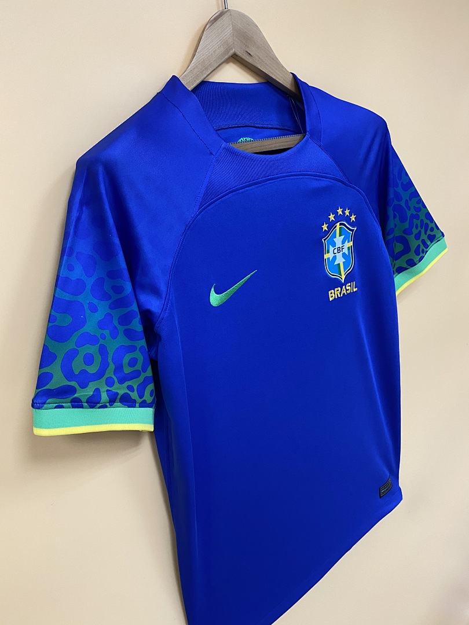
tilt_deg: -14.2
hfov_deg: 53.1
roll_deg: +9.8
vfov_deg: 67.3
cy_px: 312
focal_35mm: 26
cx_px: 234
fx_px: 470
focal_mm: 4.25
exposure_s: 1/50
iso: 250
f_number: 1.8
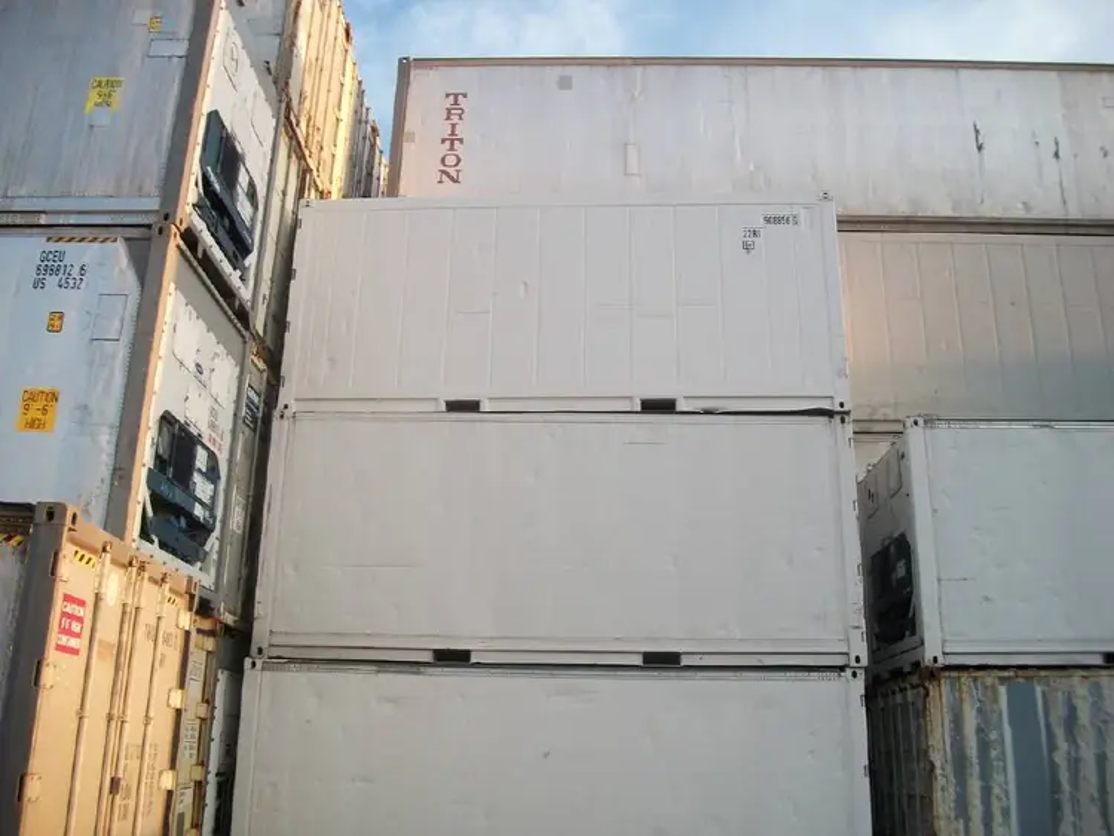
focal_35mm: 32
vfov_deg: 44.2
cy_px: 418
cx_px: 557
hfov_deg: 56.8
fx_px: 1030
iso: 80
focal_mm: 5.7
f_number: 2.9
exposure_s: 1/125
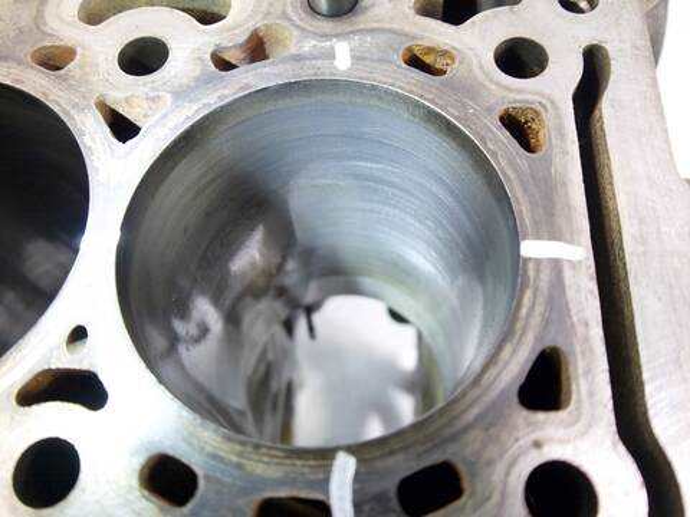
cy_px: 258
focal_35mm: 30
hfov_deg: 60.0
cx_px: 345
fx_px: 598
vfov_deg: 46.8
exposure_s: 1/100
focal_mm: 15
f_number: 3.6
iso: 3200
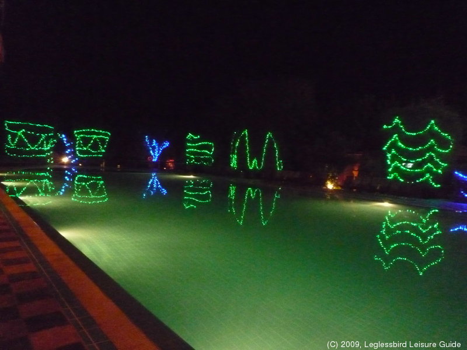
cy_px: 175
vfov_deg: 54.9
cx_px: 234
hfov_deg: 69.4
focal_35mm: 25
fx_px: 337
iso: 1600
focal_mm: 4.4
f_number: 2.8
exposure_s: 1/4
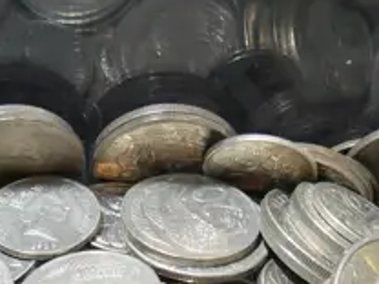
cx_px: 133
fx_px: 1511
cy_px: 185
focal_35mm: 138
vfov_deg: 10.7
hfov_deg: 14.3
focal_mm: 14
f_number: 3.5
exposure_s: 1/60
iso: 500
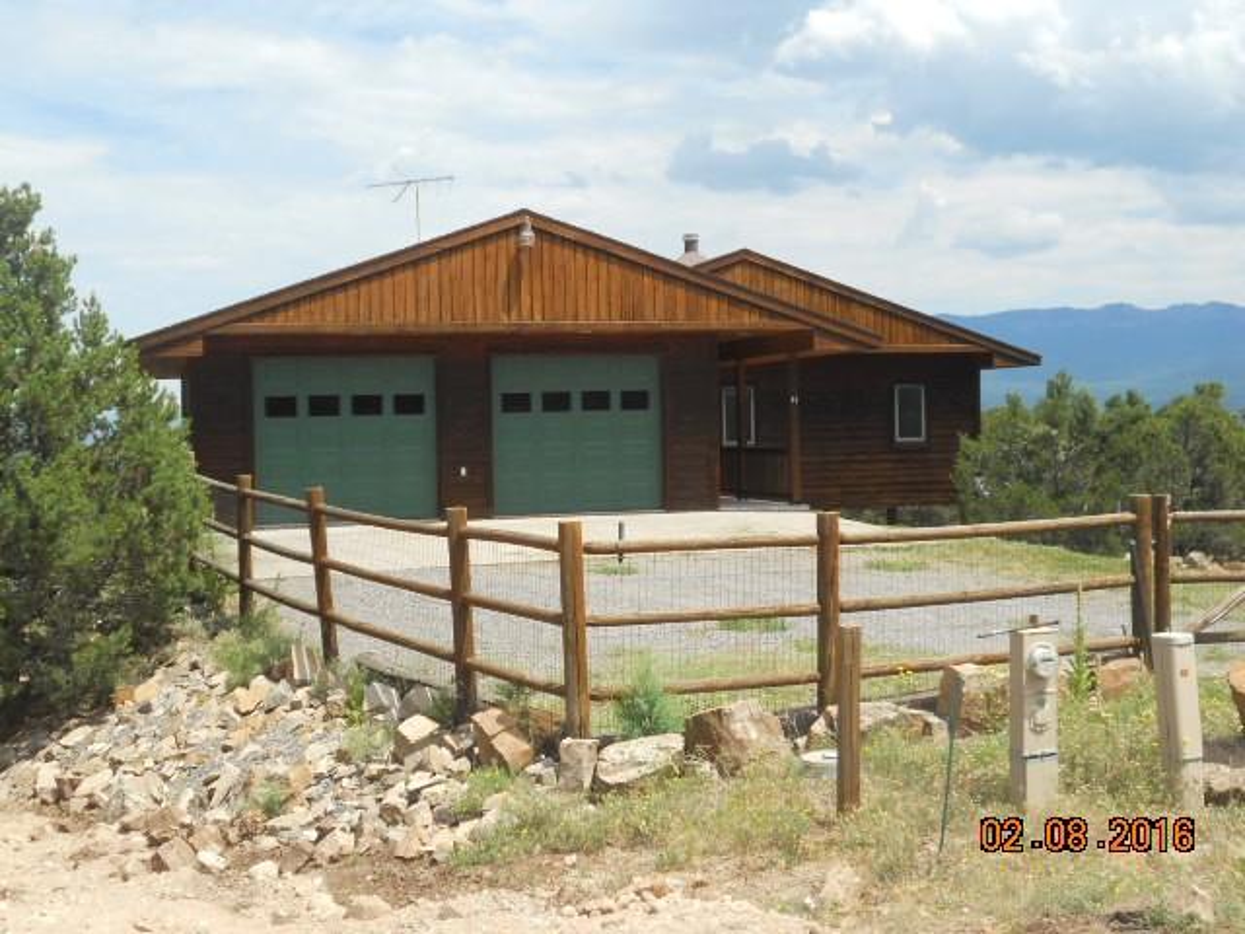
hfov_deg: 41.2
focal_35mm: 46
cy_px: 467
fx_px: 1654
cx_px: 622
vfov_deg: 31.5
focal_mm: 8.2
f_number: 4.3
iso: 80
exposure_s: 1/640
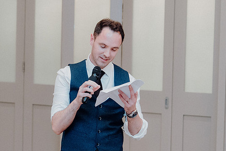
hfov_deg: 14.5
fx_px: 885
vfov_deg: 9.7
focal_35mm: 141
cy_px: 94
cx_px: 101
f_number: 3.5
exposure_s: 1/160
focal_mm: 70
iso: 3200
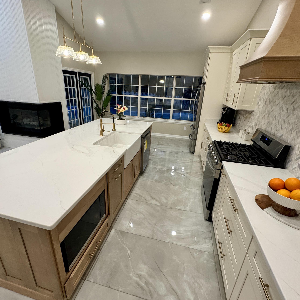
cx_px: 144
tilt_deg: -20.8
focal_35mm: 17
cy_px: 149
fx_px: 167
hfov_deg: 83.9
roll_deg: -1.9
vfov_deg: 84.0
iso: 250
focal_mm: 2.22
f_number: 2.2
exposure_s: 1/100
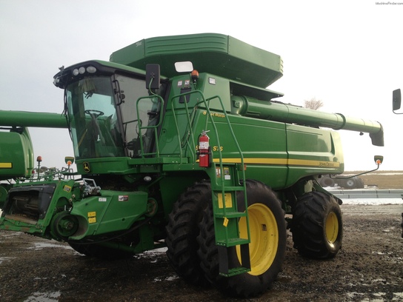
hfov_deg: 52.6
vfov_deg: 40.7
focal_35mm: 35
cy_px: 151
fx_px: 407
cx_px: 202
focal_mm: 4.28
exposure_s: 1/263
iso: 50
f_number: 2.4
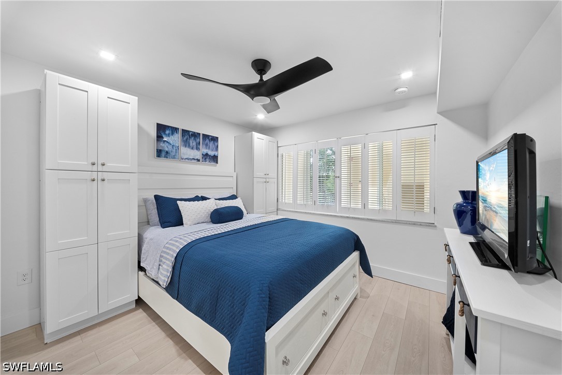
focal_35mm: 12
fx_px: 187
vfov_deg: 90.0
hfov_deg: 112.6
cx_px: 281
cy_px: 188
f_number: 11
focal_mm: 12
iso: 2000
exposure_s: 1/13
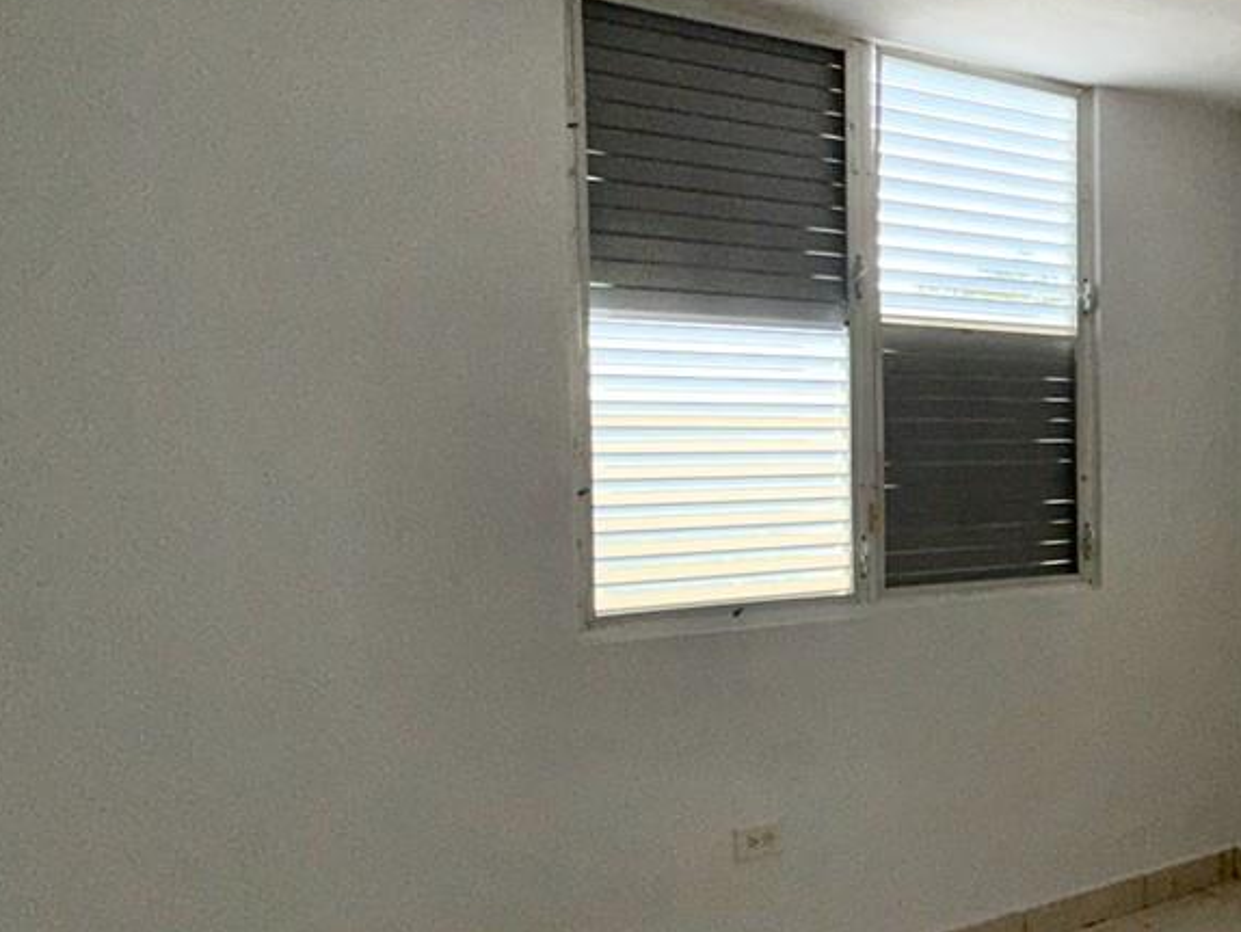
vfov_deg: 36.8
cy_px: 504
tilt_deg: -2.7
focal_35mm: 39
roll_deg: +0.5
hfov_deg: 43.0
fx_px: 1399
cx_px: 1161
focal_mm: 2.22
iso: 16
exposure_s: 1/122
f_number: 2.2
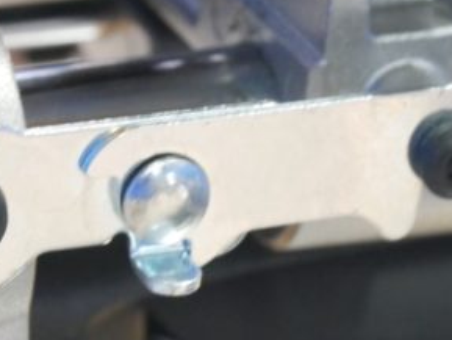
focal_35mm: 313
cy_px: 298
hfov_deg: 6.3
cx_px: 208
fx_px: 4089
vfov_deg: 4.7
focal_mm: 65
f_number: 5.3
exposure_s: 1/13
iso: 3200
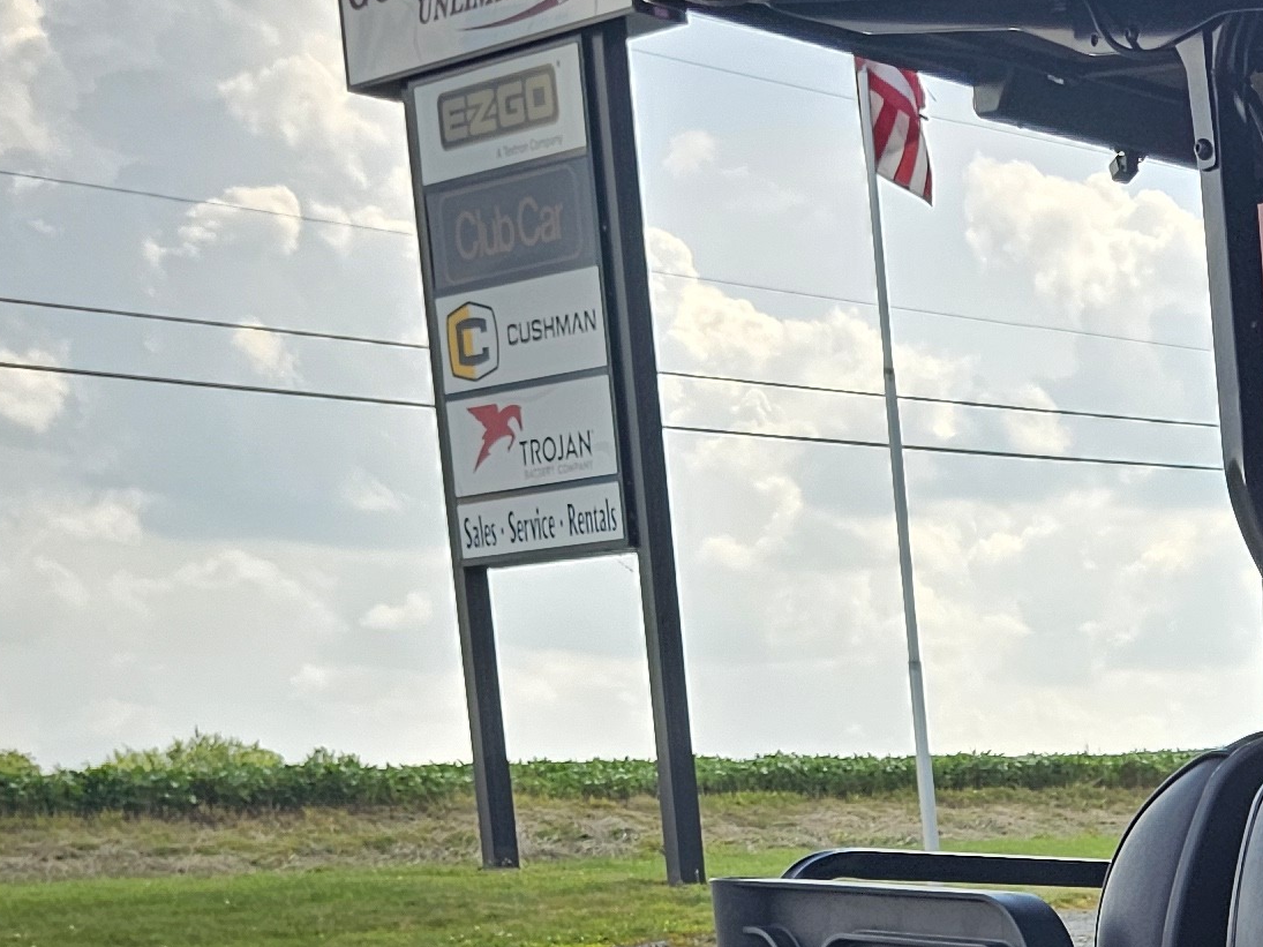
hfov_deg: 18.6
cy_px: 1519
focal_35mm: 84
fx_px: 3064
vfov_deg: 15.8
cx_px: 2217
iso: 20
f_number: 1.7
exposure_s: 1/400
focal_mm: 6.3
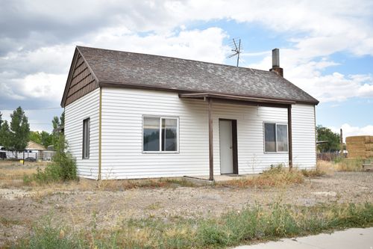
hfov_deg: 53.1
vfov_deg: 36.8
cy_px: 124
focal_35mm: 36
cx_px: 186
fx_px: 373
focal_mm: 24
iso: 100
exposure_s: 1/320
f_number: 5
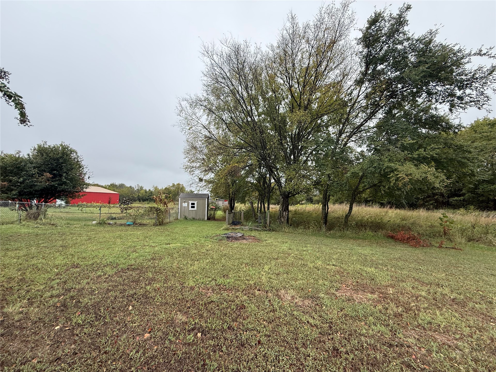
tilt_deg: +4.1
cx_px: 248
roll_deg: -0.4
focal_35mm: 14
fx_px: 201
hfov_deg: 102.1
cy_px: 186
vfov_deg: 85.7
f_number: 2.2
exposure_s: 1/638
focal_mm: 2.22
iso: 50
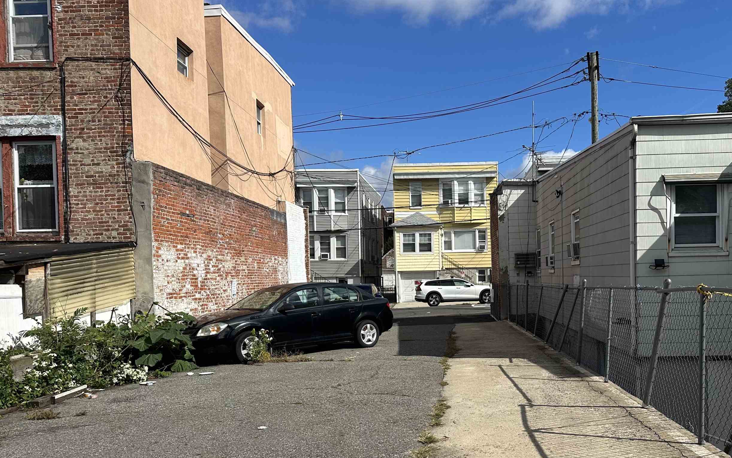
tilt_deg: -0.3
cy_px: 278
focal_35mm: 32
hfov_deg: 58.9
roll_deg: +1.0
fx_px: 638
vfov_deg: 39.2
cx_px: 455
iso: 80
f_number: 1.78
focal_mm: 6.86
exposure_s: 1/7576
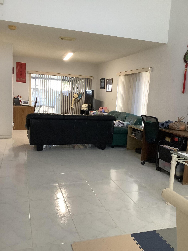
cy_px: 126
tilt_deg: -6.1
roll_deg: -4.0
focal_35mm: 31
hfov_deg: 45.4
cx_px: 94
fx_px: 224
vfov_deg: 58.4
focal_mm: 3.3
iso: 200
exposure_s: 1/60
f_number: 2.4
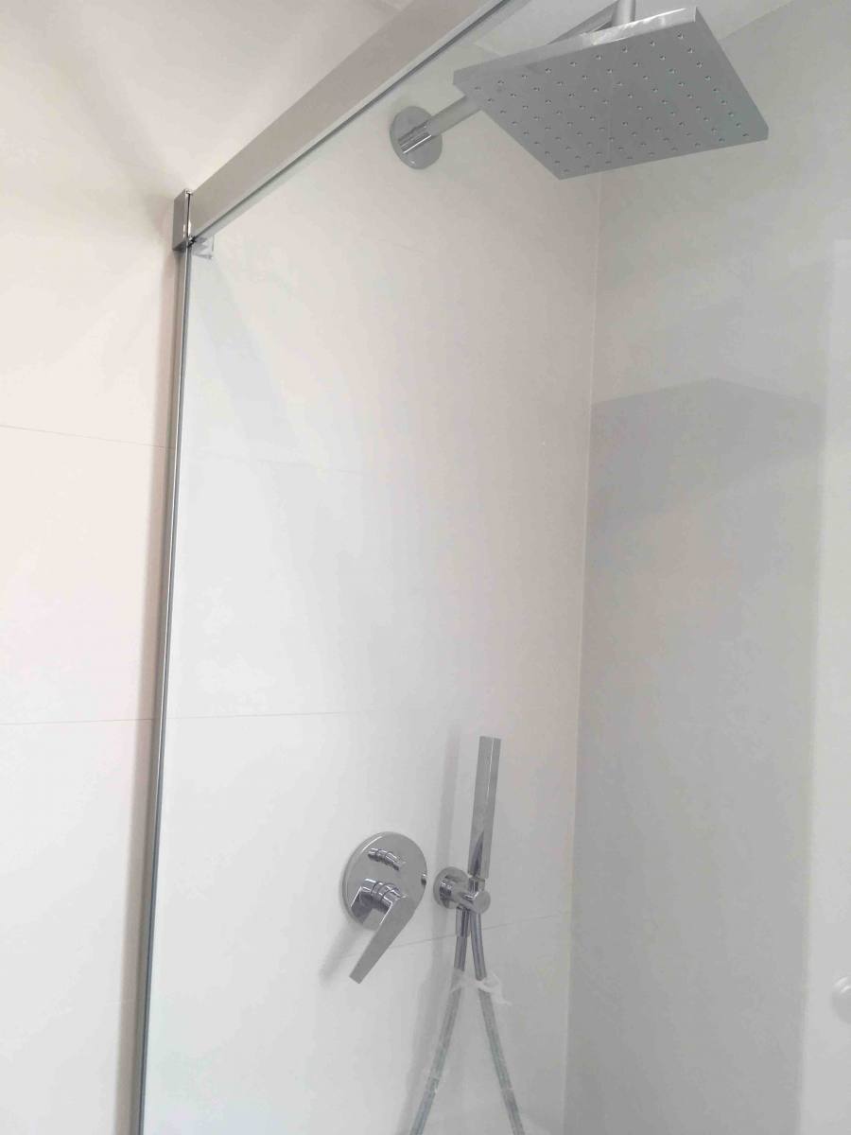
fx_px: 951
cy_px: 568
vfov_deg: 61.7
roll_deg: -4.2
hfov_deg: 48.2
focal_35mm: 29
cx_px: 426
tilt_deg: +0.6
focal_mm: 4.15
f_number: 2.2
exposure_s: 1/100
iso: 32
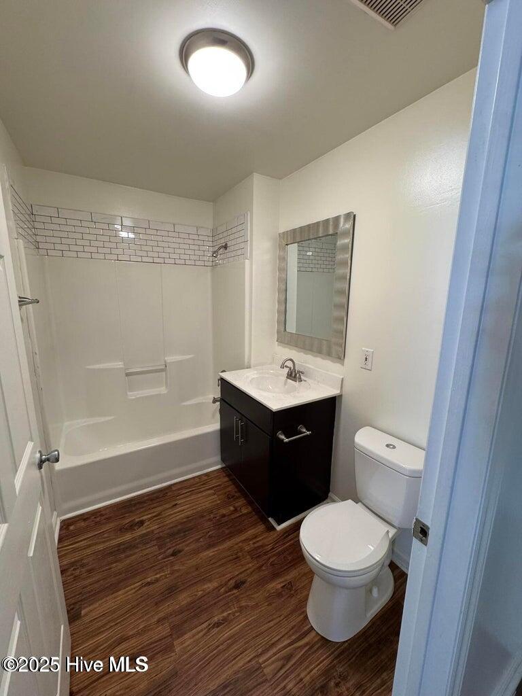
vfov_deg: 102.1
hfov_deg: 85.7
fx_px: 281
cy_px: 348
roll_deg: -0.4
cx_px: 261
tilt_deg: -11.4
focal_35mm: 14
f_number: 2.2
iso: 250
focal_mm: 2.22
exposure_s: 1/60
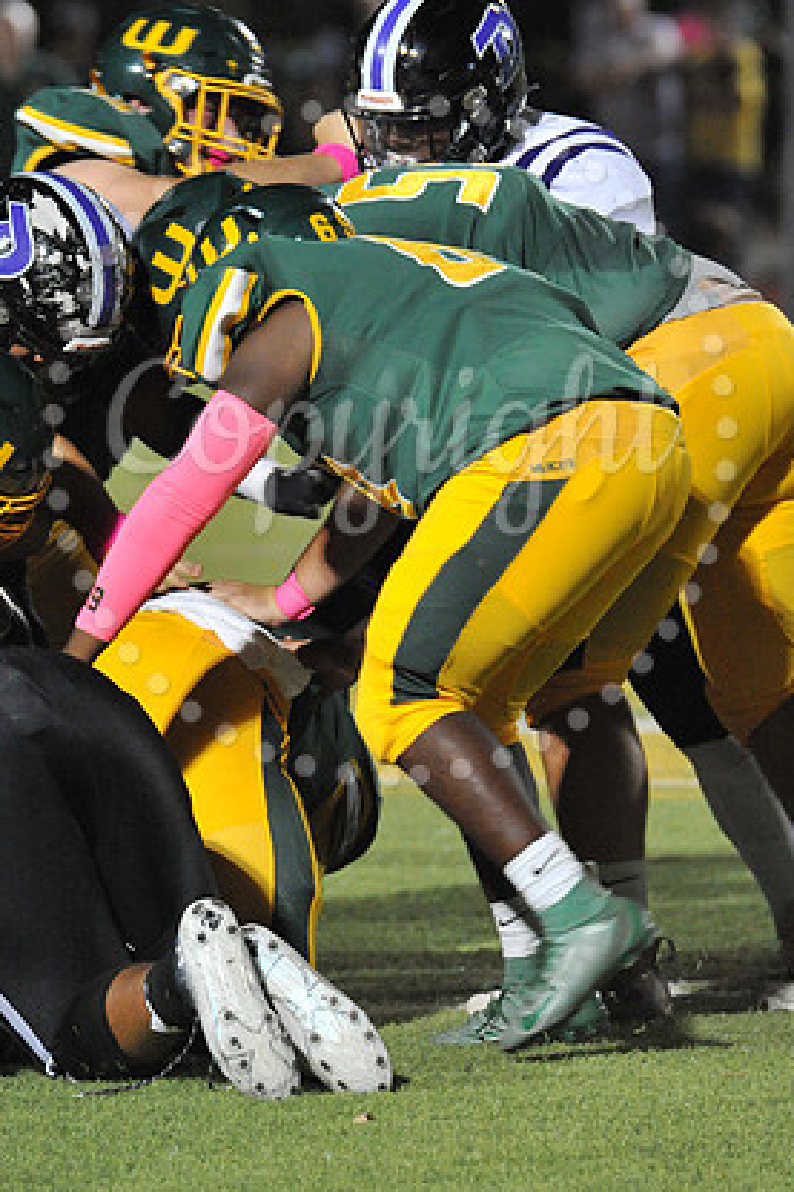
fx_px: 16157
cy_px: 436
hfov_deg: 2.8
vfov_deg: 4.2
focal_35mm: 488
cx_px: 390
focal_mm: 350
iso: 6400
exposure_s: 1/200
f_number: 7.1
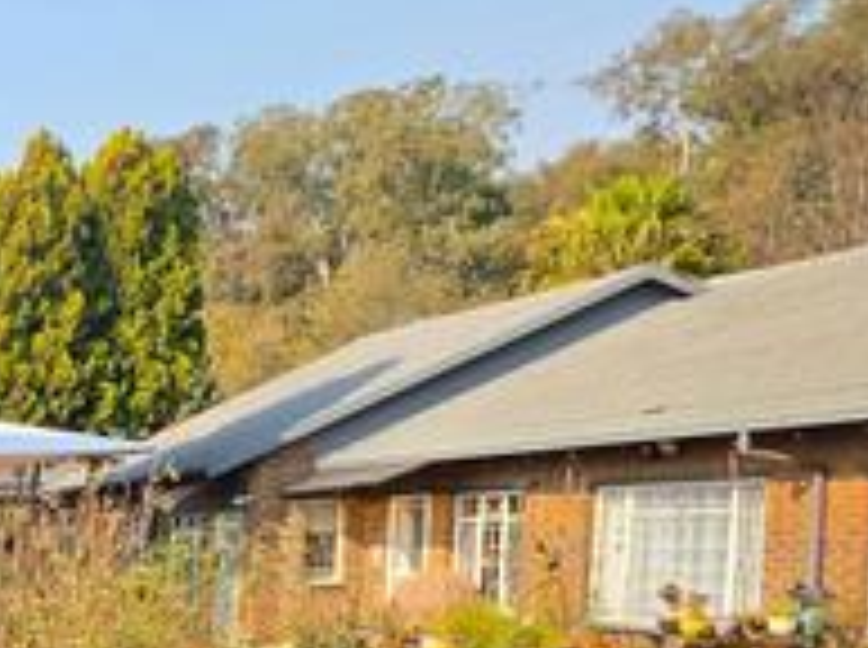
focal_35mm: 54
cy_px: 680
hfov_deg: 20.1
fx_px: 1352
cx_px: -819
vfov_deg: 25.3
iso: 32
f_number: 1.9
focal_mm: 2.2
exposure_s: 1/914
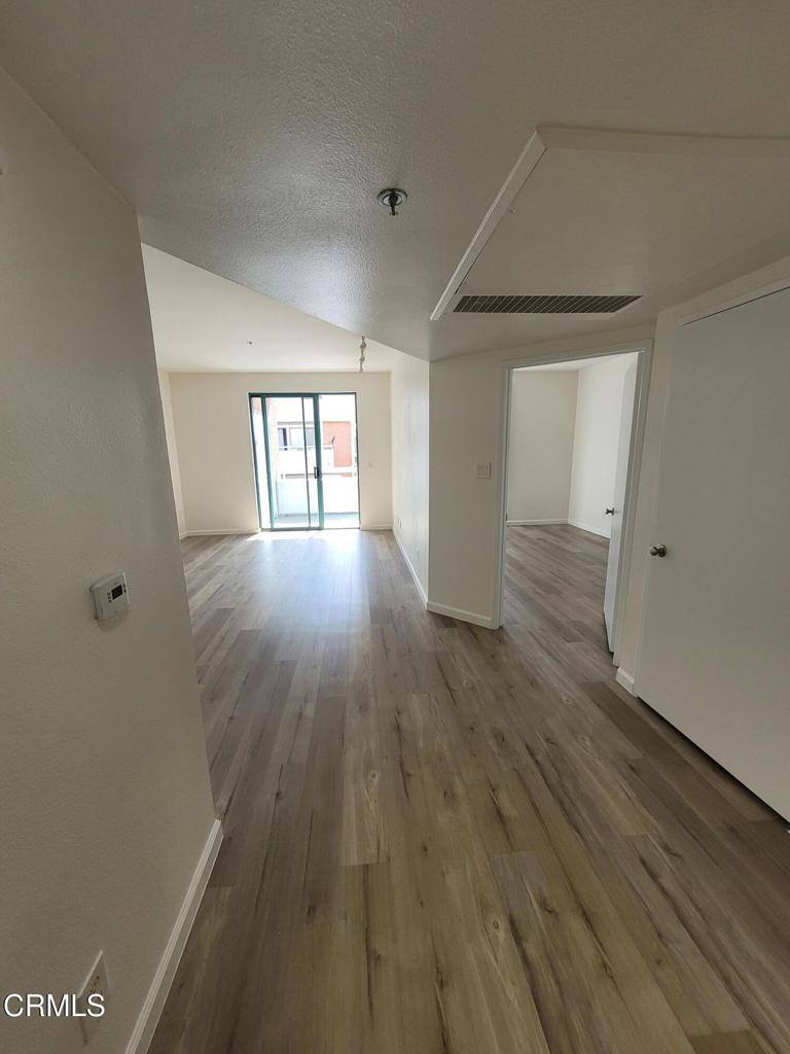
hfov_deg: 89.9
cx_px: 395
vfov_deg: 106.2
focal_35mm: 13
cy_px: 527
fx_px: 396
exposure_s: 1/120
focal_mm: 1.74
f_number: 2.2
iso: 50
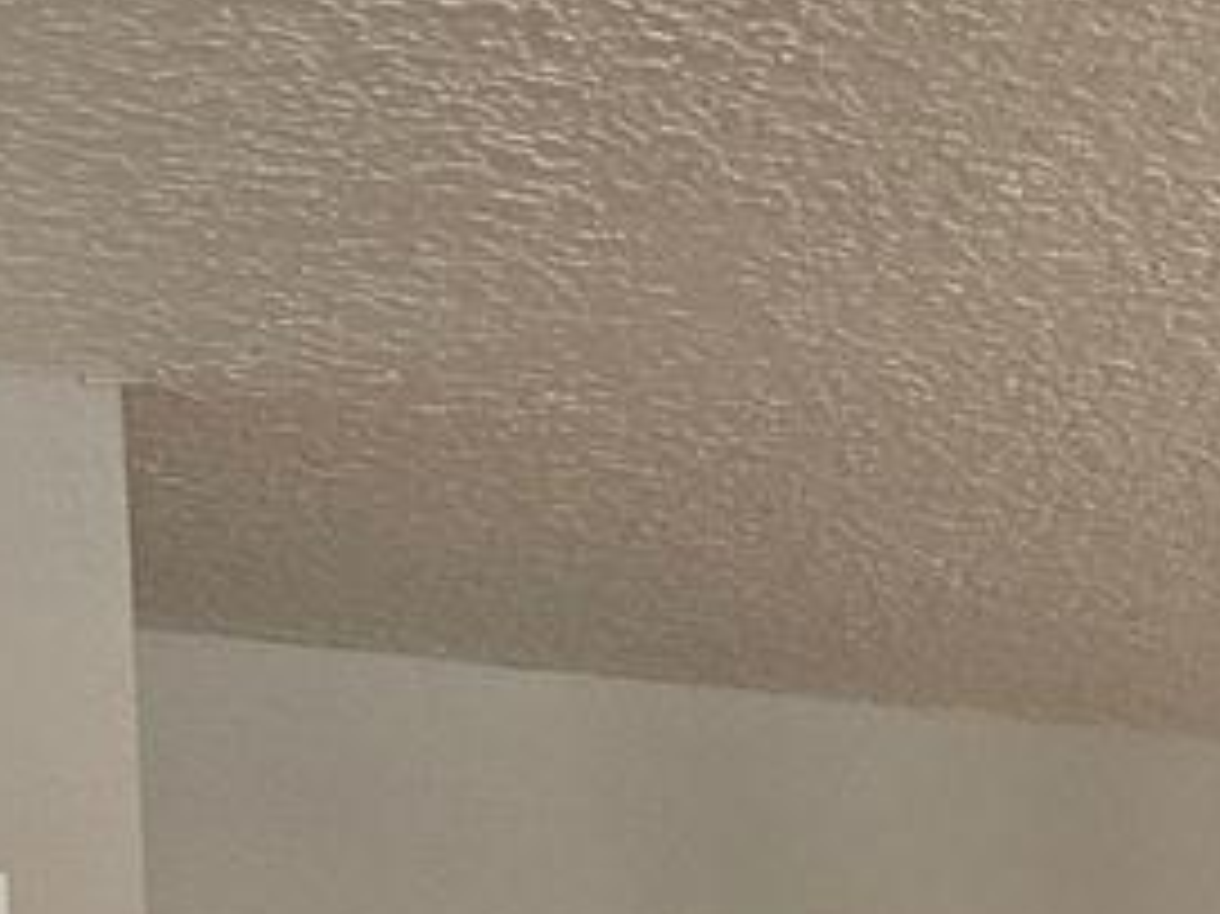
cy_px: 1878
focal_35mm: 136
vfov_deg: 10.0
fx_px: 4791
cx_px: 1742
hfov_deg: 13.8
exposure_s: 1/120
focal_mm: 6.3
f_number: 1.7
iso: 250
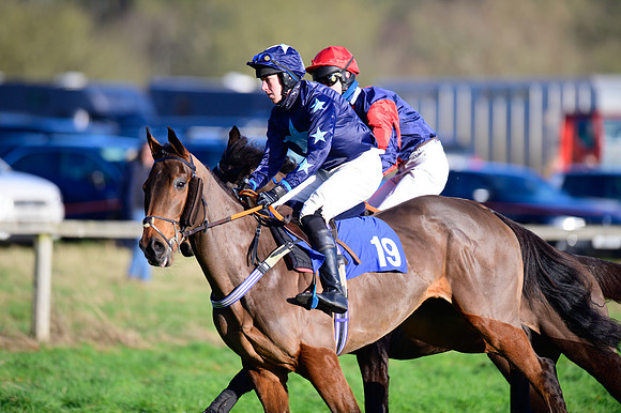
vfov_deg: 3.4
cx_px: 310
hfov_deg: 5.2
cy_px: 206
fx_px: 6896
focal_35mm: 400
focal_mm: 400
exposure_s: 1/2000
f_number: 5
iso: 400
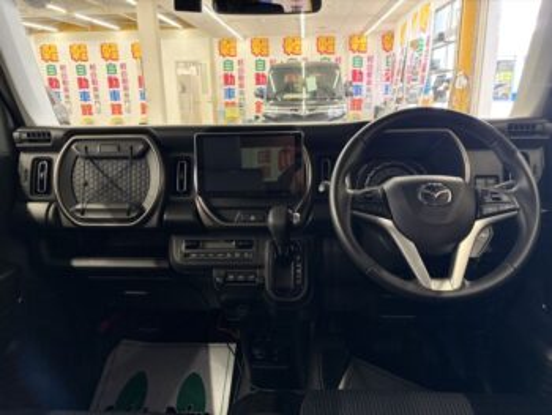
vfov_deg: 53.1
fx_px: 415
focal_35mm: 26
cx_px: 276
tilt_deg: -14.6
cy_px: 208
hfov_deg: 67.3
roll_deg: +1.8
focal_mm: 5.96
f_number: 1.6
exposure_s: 1/50
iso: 200
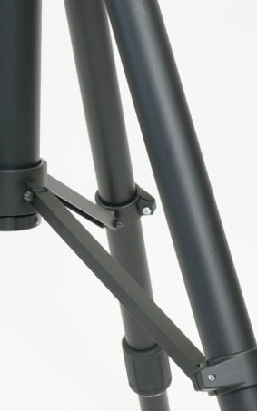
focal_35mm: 135
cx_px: -31
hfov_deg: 9.6
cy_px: 236
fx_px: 1513
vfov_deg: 15.5
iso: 200
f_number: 16
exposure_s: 1/1.25
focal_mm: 50
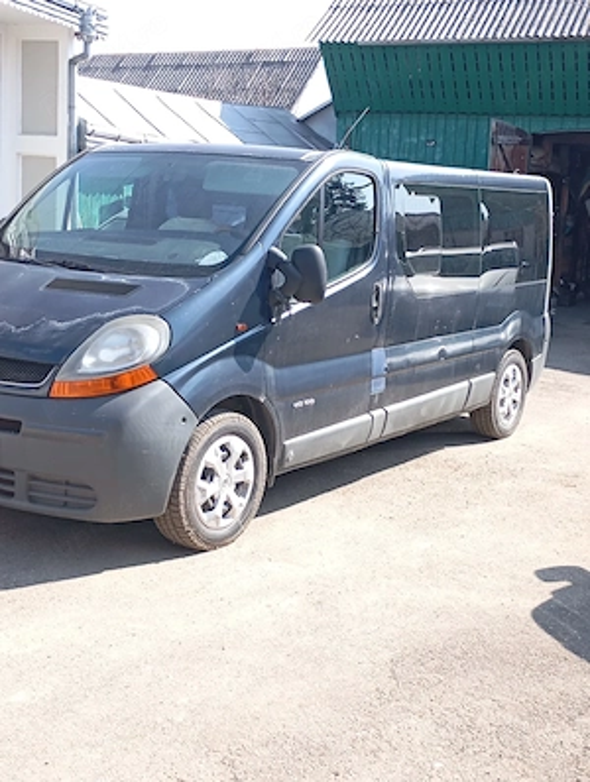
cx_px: 295
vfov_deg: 39.6
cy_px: 391
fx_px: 1087
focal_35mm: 48
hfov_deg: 30.4
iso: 102
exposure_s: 1/175
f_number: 1.8
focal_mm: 4.27
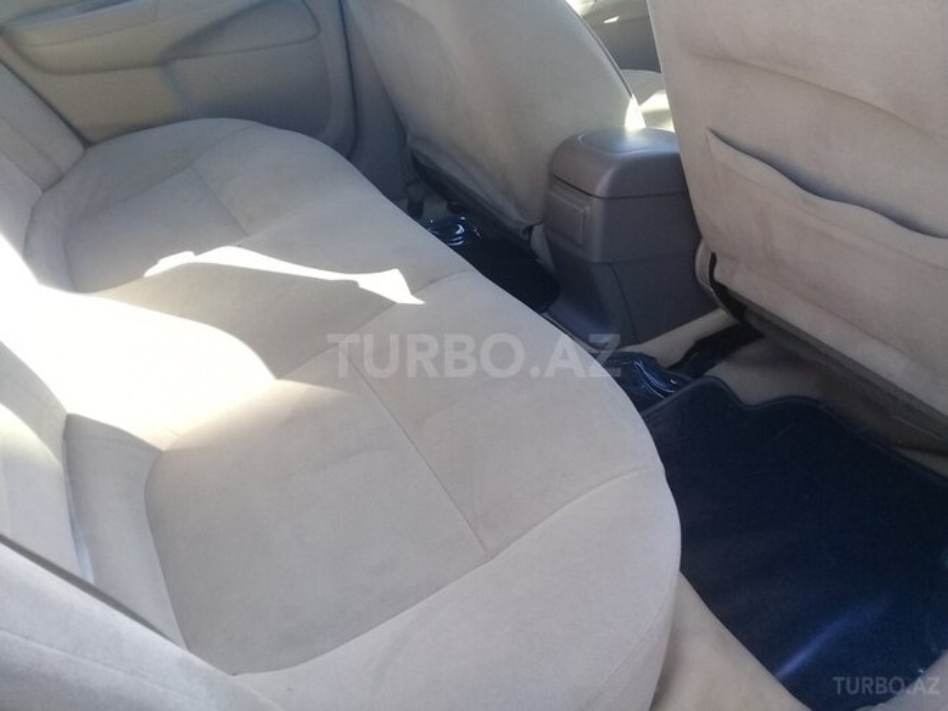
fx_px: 849
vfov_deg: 45.4
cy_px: 356
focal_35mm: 31
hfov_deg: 58.4
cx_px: 474
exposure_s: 1/100
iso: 64
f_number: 2.2
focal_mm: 3.3
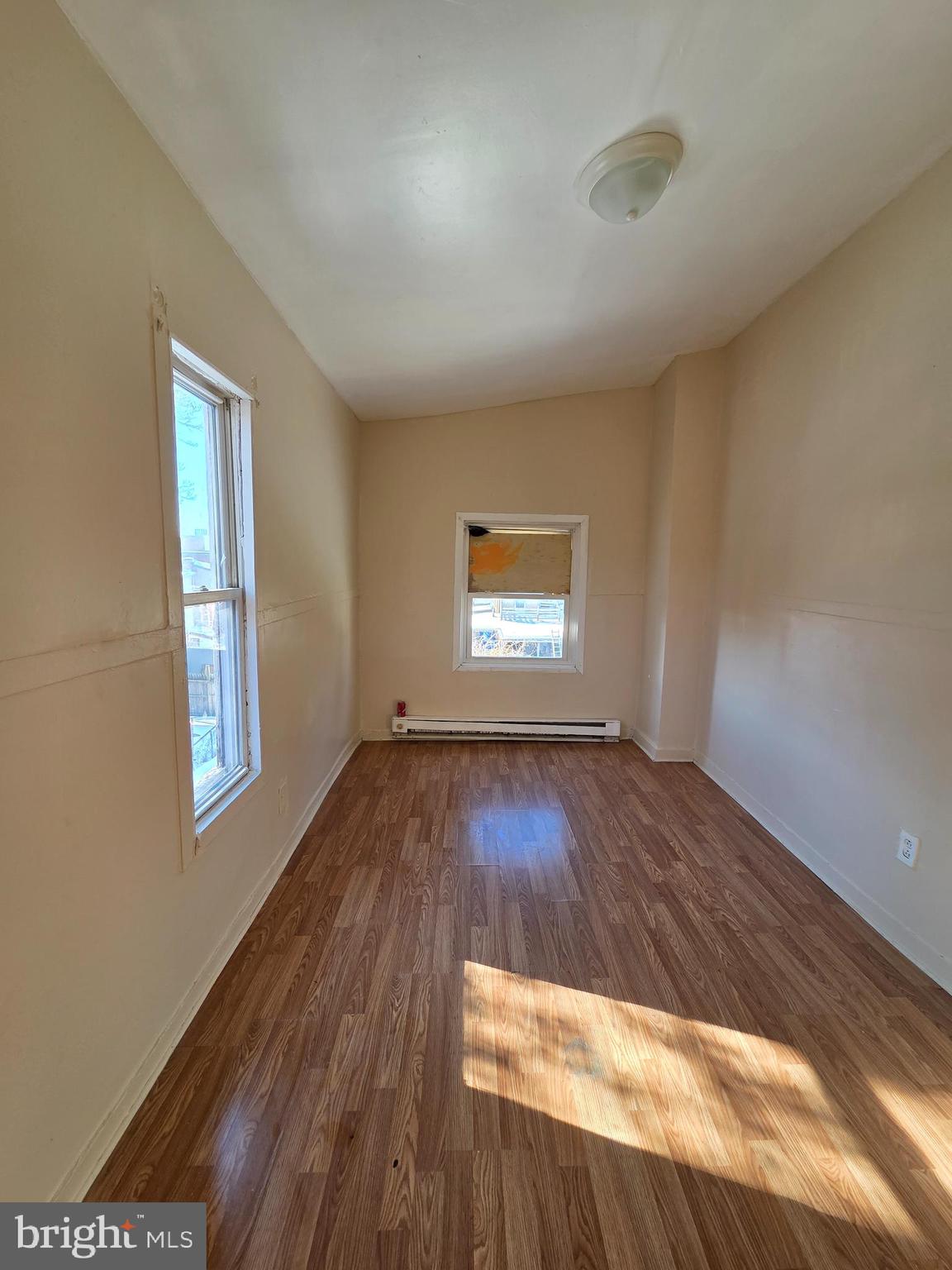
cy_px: 635
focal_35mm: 13
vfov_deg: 106.2
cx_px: 476
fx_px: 477
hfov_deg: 89.9
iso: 50
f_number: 2.2
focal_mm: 2.2
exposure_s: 1/120
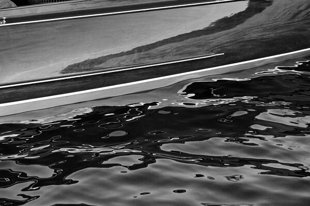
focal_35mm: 80
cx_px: 155
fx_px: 688
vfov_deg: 17.0
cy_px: 103
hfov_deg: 25.4
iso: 2200
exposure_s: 1/200
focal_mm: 80
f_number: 10
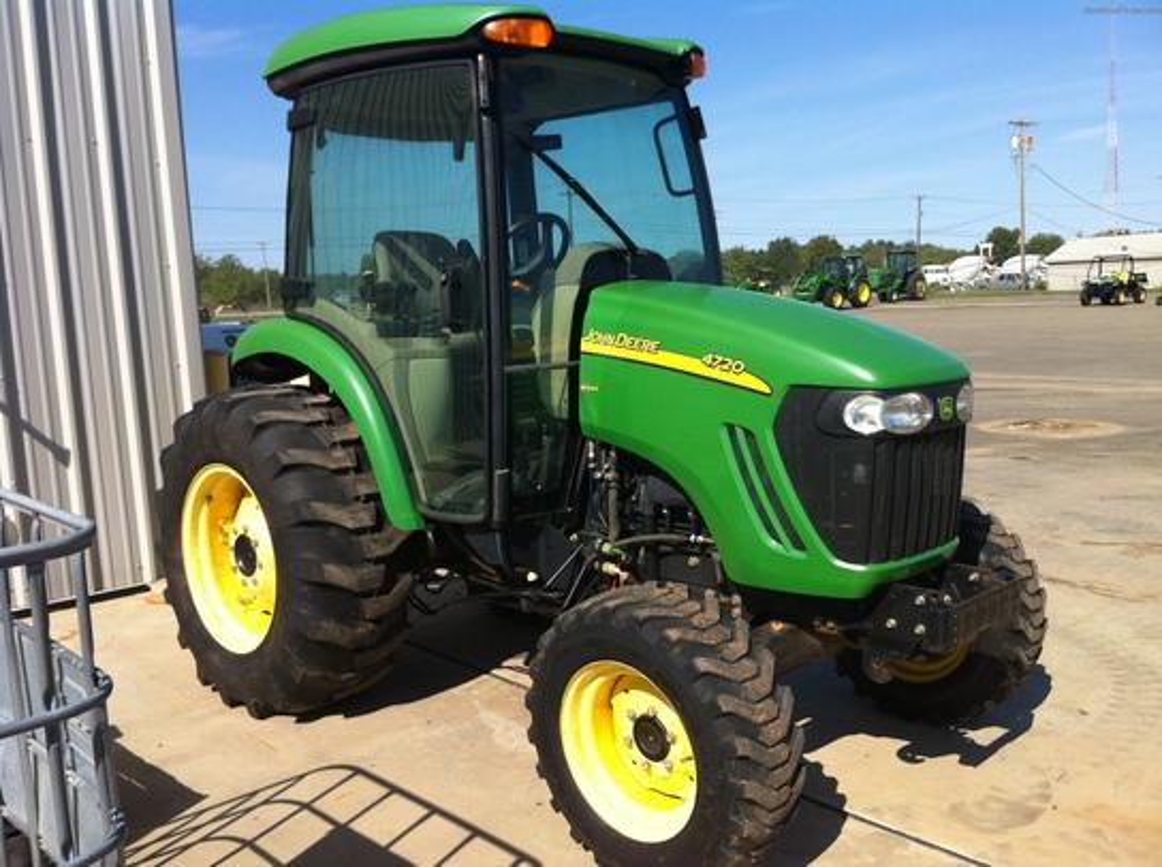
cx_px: 581
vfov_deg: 40.6
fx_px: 1173
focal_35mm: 35
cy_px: 434
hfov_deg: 52.7
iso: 80
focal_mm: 3.85
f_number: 2.8
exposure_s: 1/1256
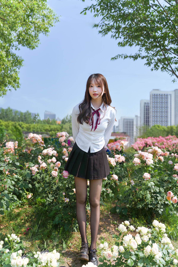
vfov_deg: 53.1
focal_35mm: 36
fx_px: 267
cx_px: 89
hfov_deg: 36.9
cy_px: 134
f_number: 2.8
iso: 100
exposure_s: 1/5000
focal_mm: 36
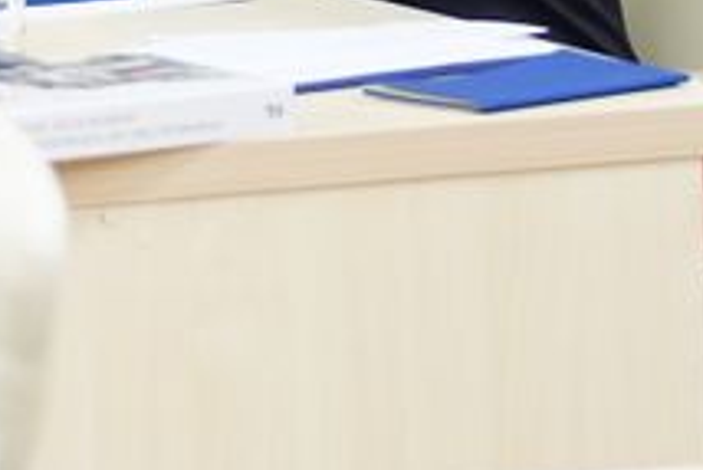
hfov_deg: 3.7
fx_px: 10767
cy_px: -220
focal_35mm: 551
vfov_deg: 2.5
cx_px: -192
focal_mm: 113
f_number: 2.8
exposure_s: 1/250
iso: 2000
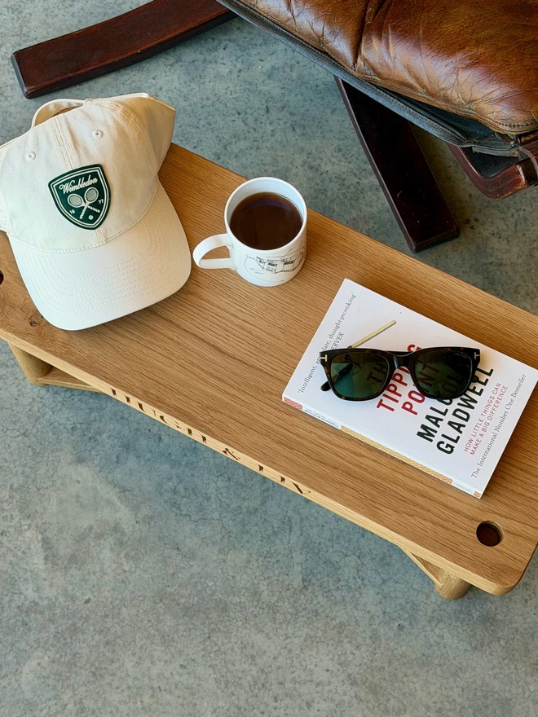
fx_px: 995
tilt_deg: -70.0
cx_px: 269
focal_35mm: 48
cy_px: 358
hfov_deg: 30.3
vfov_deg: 39.7
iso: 64
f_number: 1.78
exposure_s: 1/268
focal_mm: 6.76
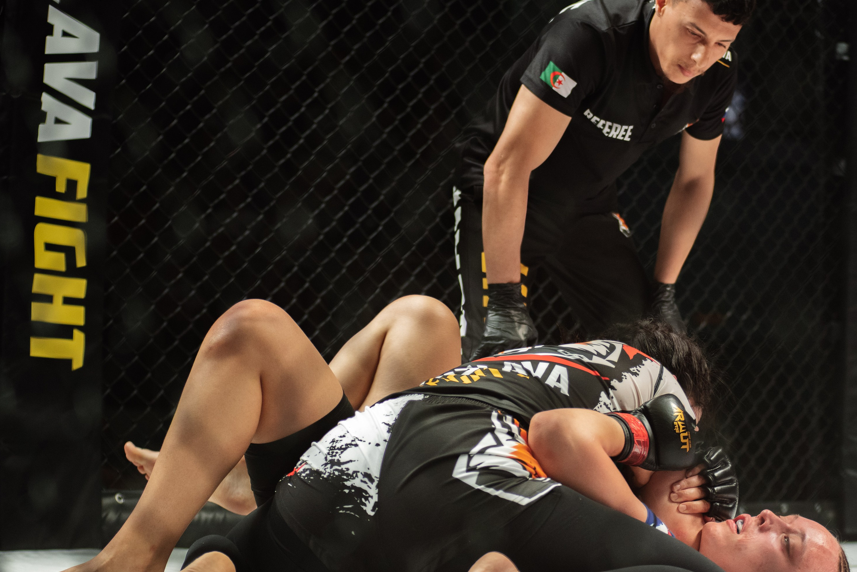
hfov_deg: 21.4
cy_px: 316
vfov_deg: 14.4
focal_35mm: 95
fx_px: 2262
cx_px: 482
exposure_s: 1/500
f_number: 4
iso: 2000
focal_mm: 80
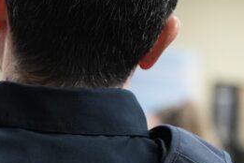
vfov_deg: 6.8
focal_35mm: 200
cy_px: 196
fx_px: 1355
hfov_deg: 10.2
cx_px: -18
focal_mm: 51
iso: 3200
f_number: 2.8
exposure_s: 1/160
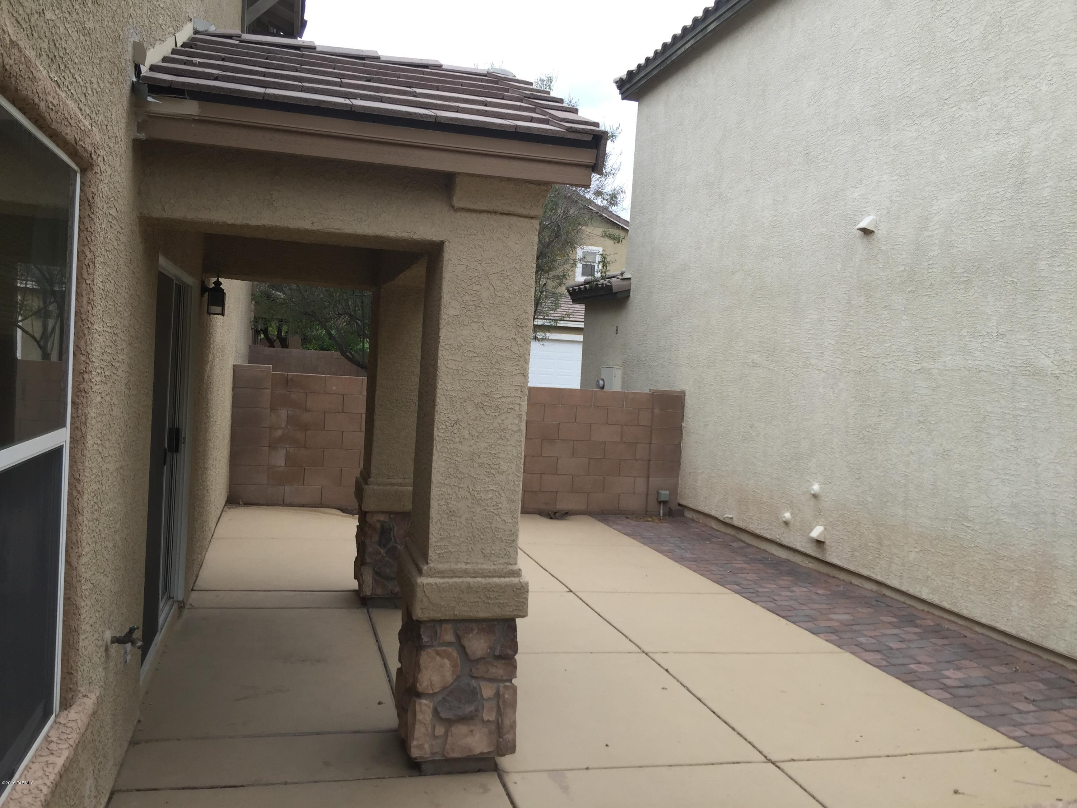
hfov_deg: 61.7
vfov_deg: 48.2
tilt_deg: -2.7
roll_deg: -2.8
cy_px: 404
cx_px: 538
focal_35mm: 29
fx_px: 902
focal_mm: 4.15
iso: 32
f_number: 2.2
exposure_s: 1/226
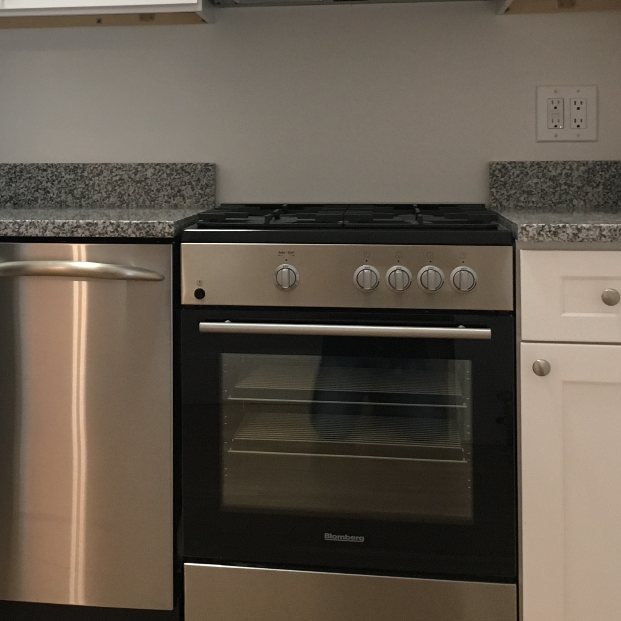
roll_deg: +0.3
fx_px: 1299
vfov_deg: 26.6
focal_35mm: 64
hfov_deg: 26.3
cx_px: 99
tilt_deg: -0.5
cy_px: 173
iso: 100
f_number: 2.2
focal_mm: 4.15
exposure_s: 1/30
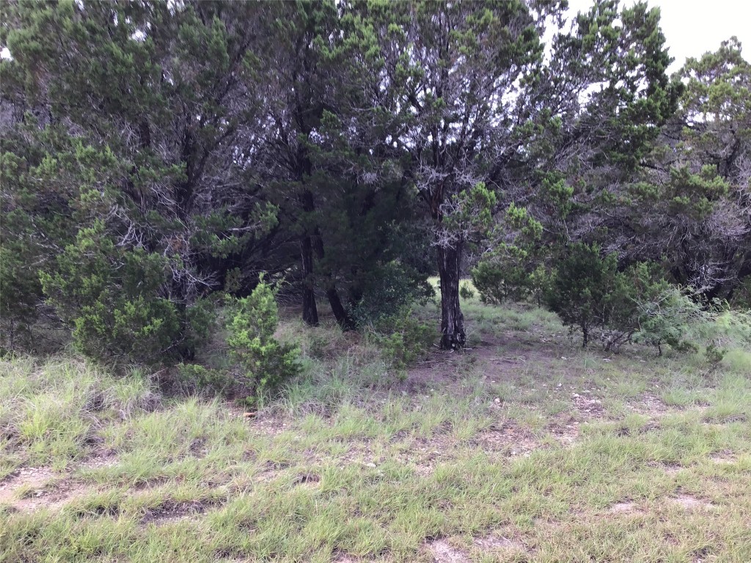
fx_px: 673
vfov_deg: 45.4
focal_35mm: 31
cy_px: 282
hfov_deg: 58.4
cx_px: 376
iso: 25
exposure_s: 1/136
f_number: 2.4
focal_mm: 3.3
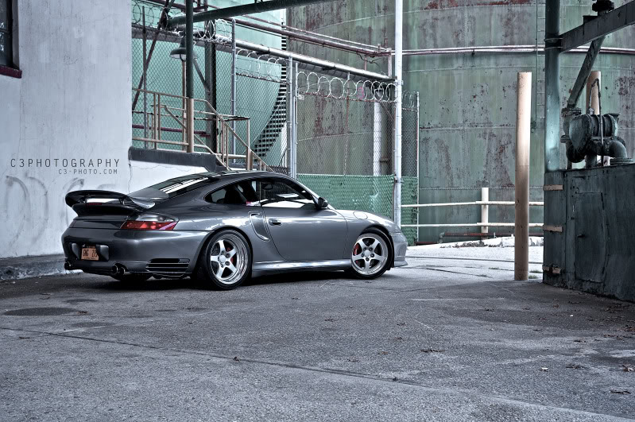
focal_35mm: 51
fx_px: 899
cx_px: 318
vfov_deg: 26.4
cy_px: 211
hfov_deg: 38.9
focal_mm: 34
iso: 200
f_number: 5.6
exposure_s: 1/50
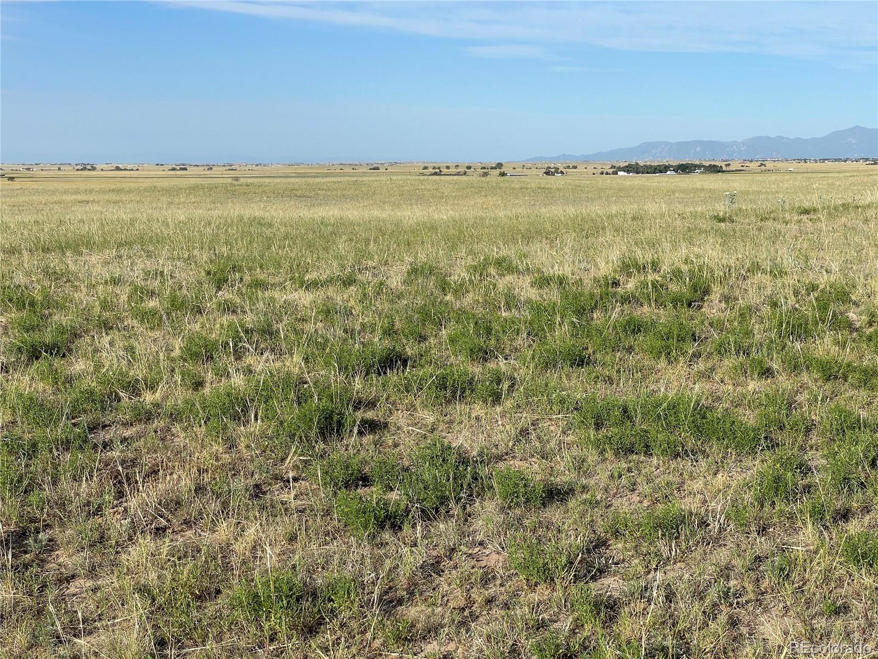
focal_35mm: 52
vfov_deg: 28.0
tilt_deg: -8.2
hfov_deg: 36.8
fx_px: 1319
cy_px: 330
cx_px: 439
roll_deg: +0.2
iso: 25
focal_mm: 6
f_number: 2
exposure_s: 1/1776
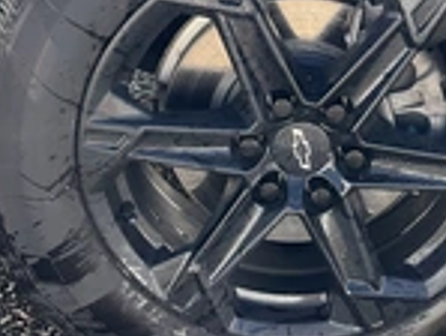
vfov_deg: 18.5
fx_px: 1006
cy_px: 18
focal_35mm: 78
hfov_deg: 24.9
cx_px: 299
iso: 20
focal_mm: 3
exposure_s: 1/179
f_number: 1.8
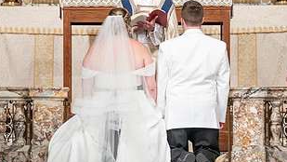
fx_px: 2322
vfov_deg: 4.0
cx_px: 148
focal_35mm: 305
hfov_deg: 7.1
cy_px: 59
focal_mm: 151
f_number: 2.8
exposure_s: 1/160
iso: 2000
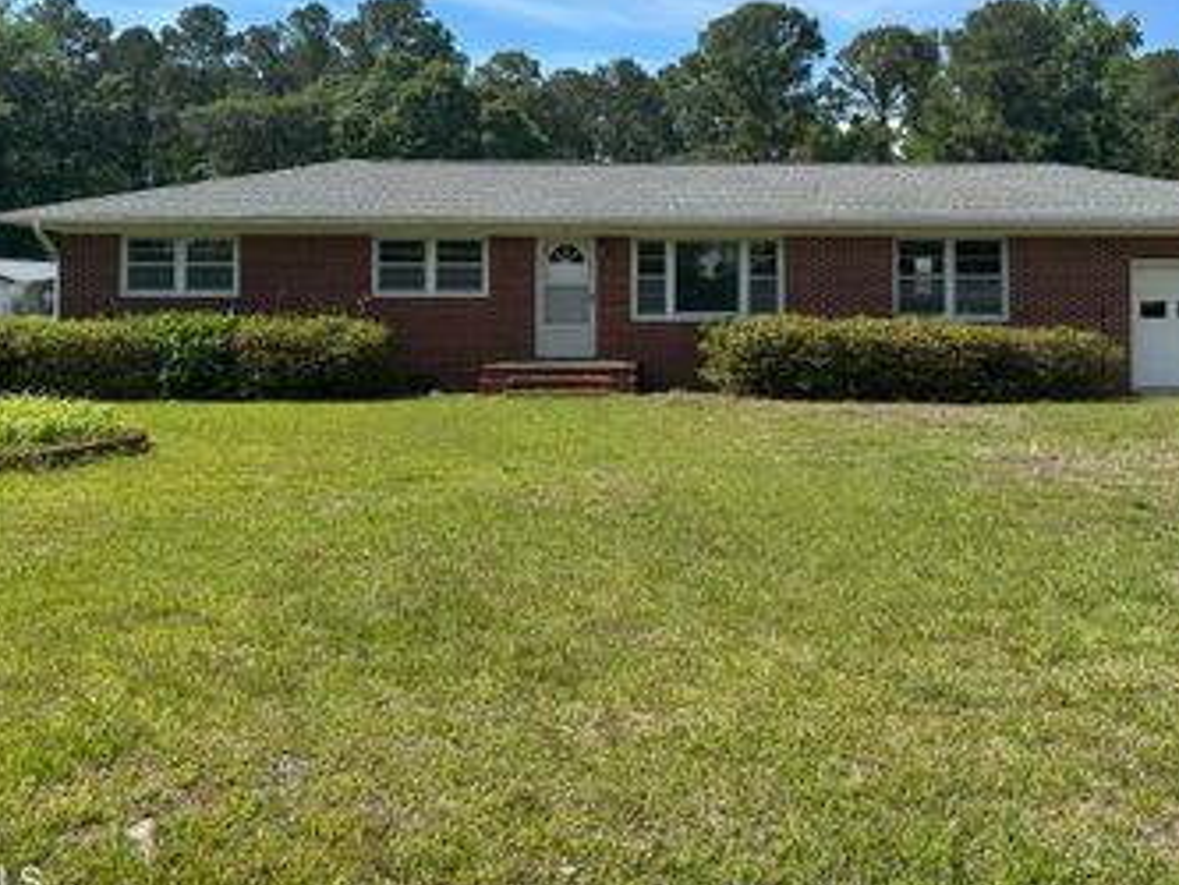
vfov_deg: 39.1
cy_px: 278
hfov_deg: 51.3
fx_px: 1227
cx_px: 644
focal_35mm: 36
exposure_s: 1/4348
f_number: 1.78
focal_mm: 6.86
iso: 80
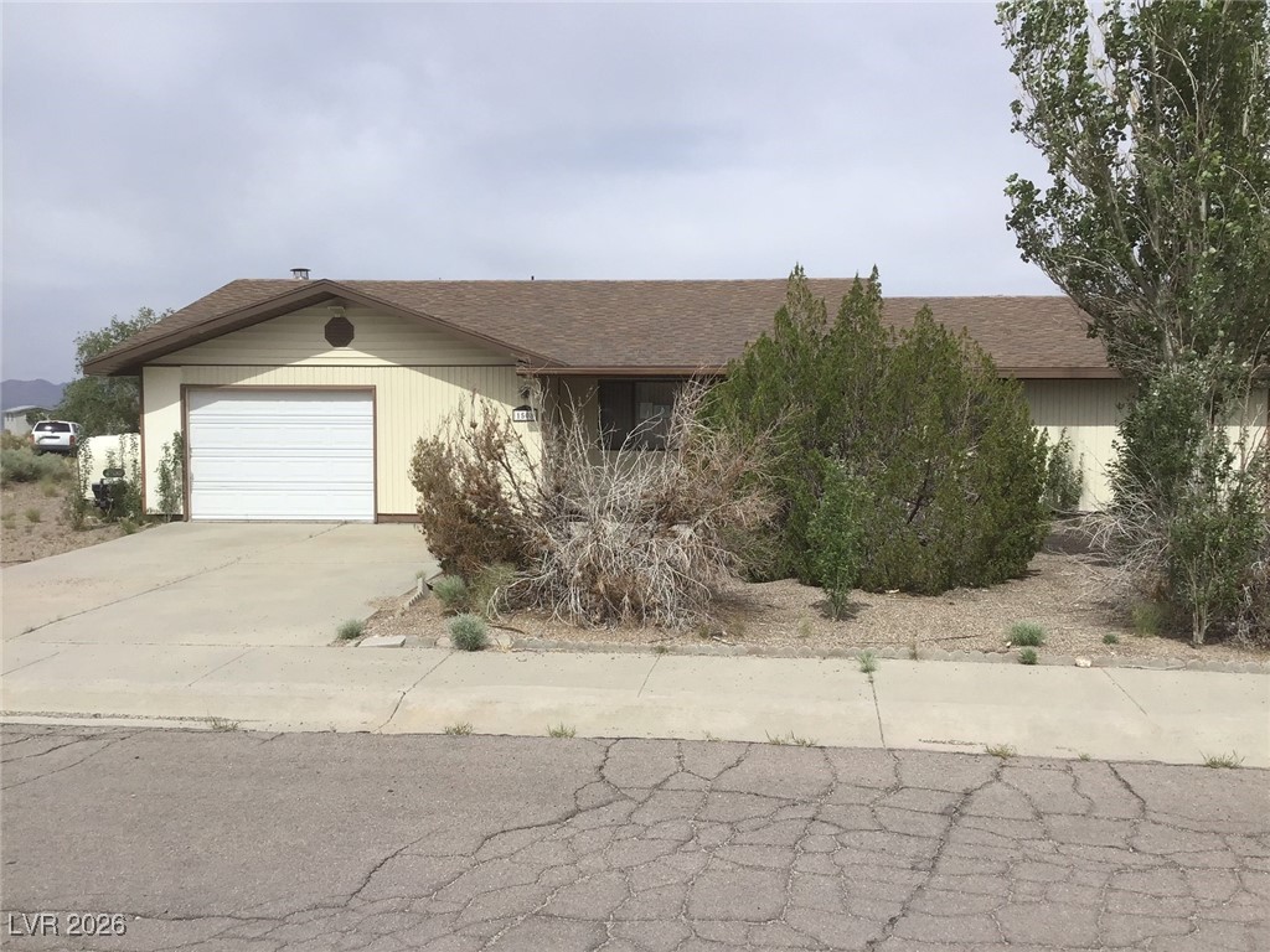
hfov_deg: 58.4
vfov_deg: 45.4
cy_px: 476
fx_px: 1137
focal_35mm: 31
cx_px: 635
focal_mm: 3.3
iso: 25
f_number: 2.4
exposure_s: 1/2398
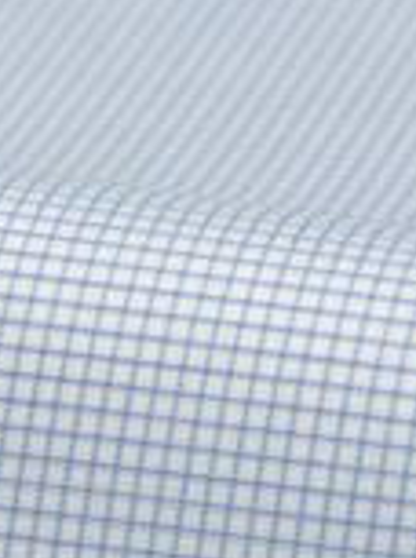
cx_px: -195
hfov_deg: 4.5
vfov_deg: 6.1
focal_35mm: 324
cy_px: 615
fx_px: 5213
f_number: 8
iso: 160
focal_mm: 85
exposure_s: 1/100
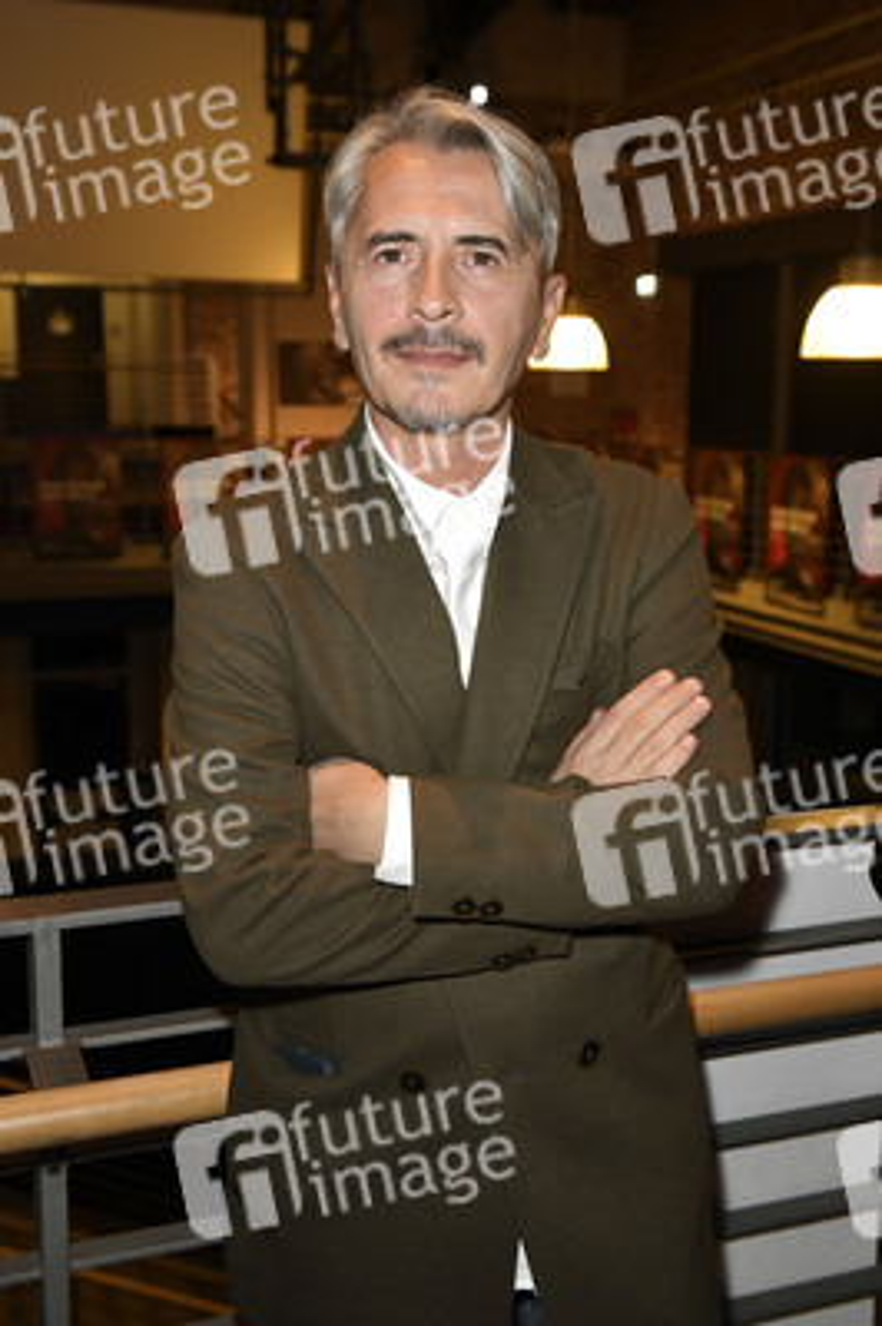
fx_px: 1472
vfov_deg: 48.5
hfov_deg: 33.3
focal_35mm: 40
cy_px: 663
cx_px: 441
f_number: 5.6
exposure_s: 1/160
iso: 1600
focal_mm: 40
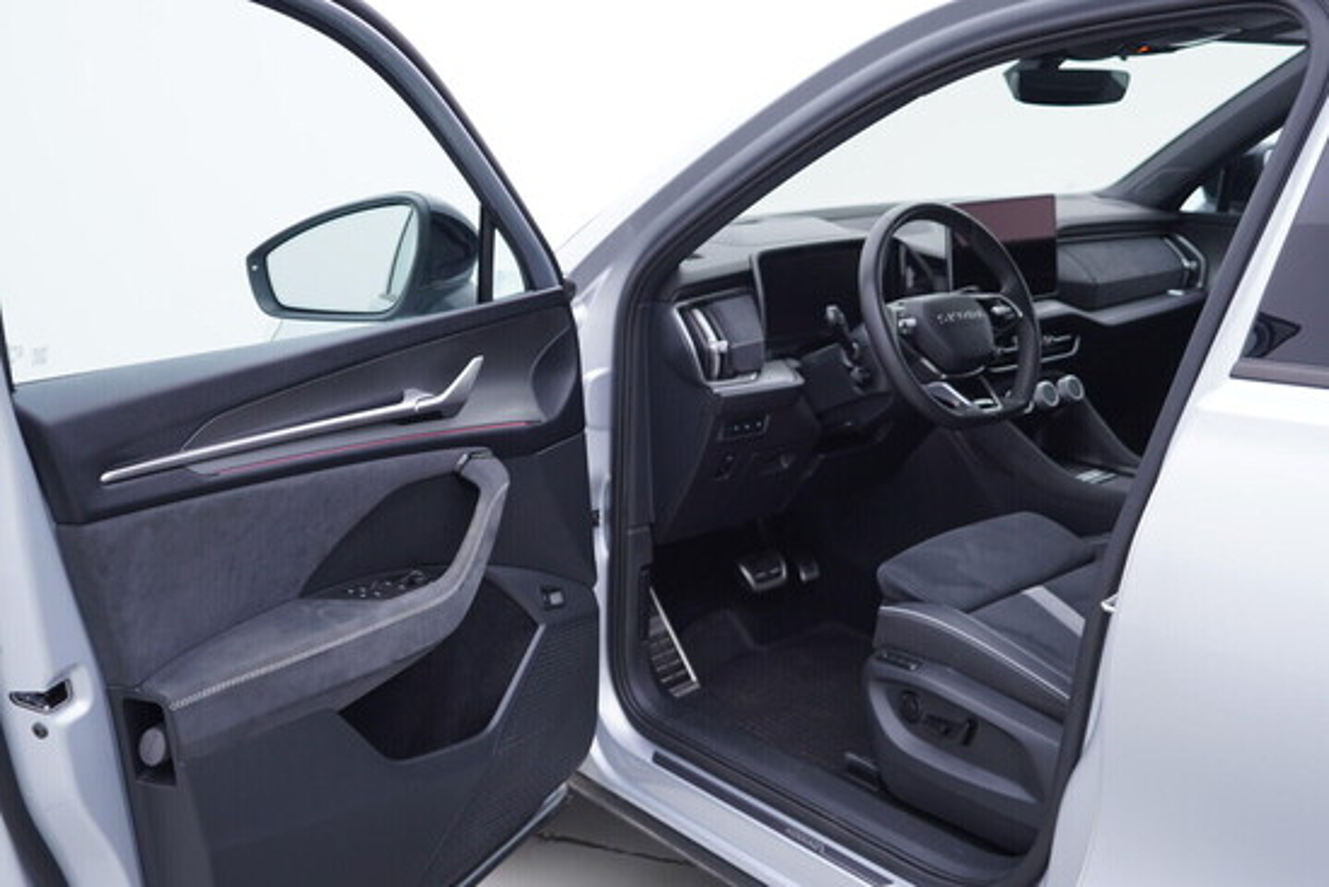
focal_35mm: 36
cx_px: 664
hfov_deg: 53.1
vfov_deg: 36.9
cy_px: 444
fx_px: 1329
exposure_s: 1/50
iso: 125
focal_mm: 24
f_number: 3.2
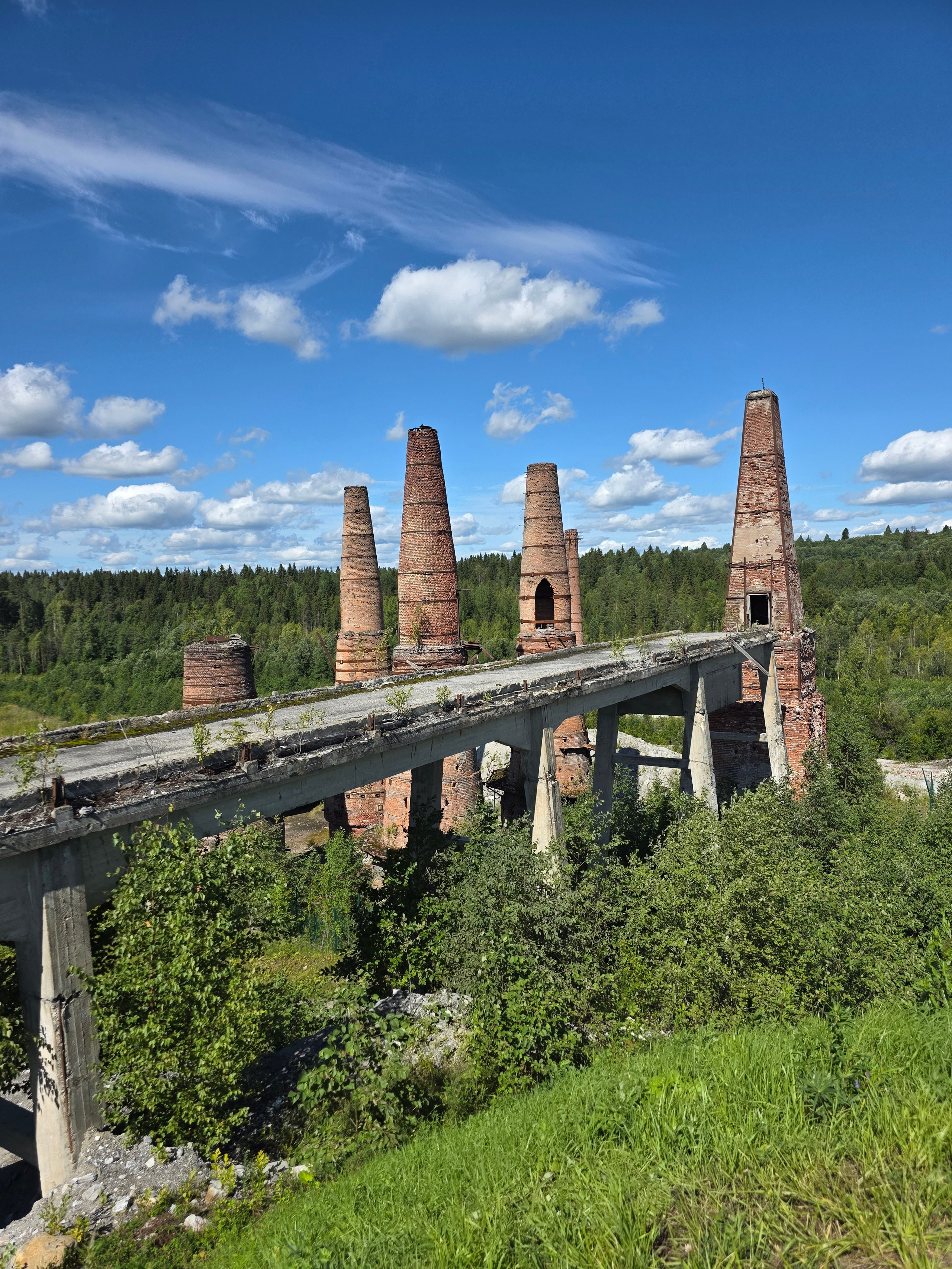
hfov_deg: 58.9
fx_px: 843
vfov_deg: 73.9
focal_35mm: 23
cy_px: 634
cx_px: 476
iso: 80
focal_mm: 6.3
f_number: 1.7
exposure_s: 1/7333
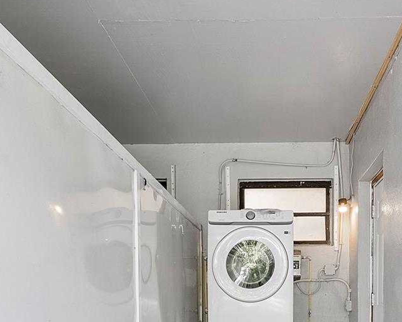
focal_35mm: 35
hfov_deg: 50.3
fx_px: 417
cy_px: 305
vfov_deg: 38.5
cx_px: 276
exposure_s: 1/4
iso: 100
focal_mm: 10
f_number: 11
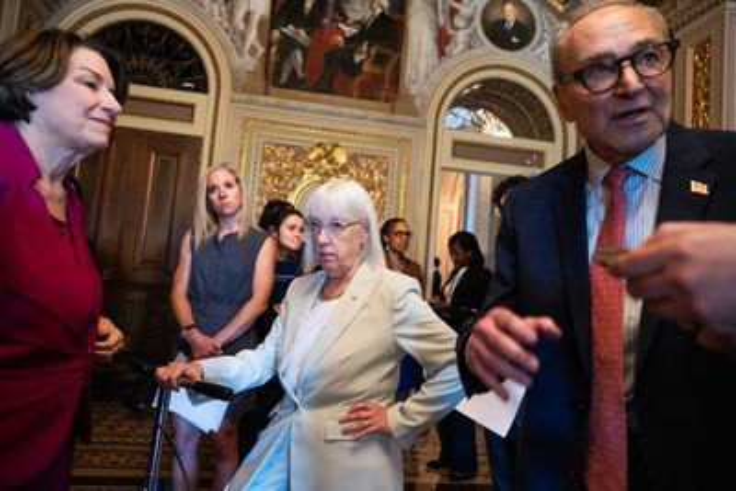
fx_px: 491
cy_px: 246
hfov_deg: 73.7
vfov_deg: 53.2
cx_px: 368
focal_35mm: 24
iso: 4000
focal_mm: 24
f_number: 2.8
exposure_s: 1/100
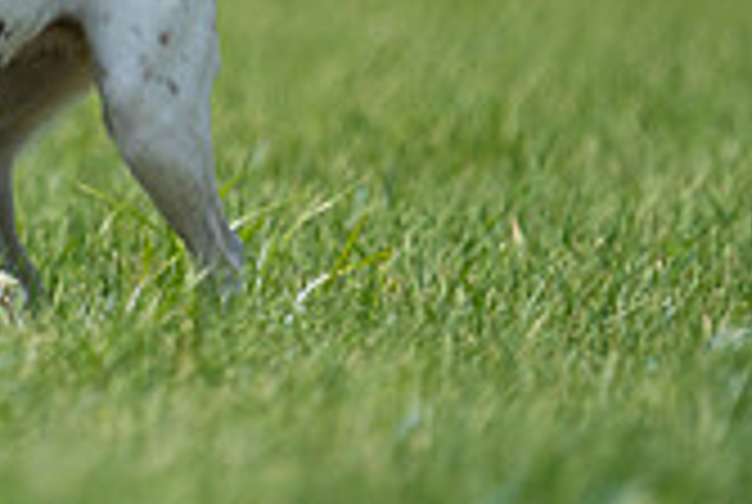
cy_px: -178
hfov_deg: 1.0
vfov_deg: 0.7
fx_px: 43547
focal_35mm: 2081
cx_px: -162
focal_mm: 600
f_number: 6.3
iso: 1000
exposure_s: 1/4000
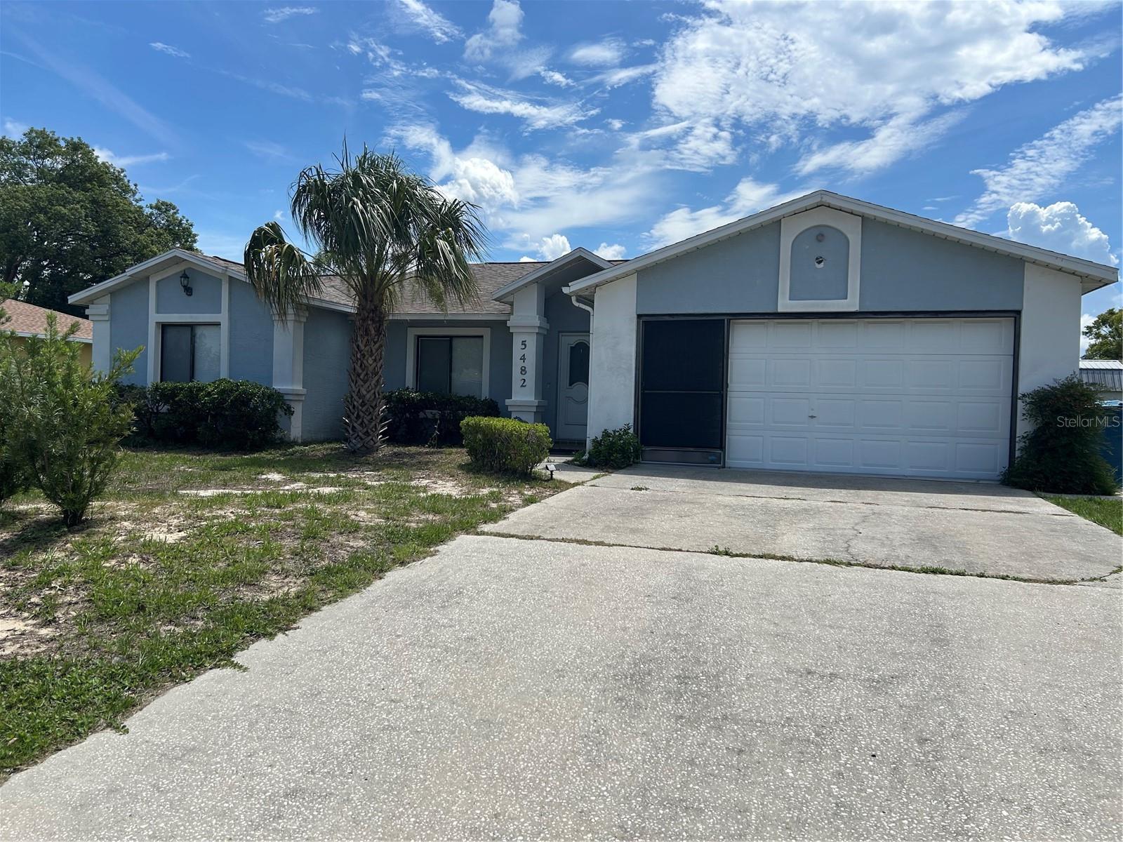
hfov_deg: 67.3
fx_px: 843
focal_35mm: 26
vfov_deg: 53.1
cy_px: 421
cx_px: 562
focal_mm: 5.7
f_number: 1.5
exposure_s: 1/6993
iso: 50
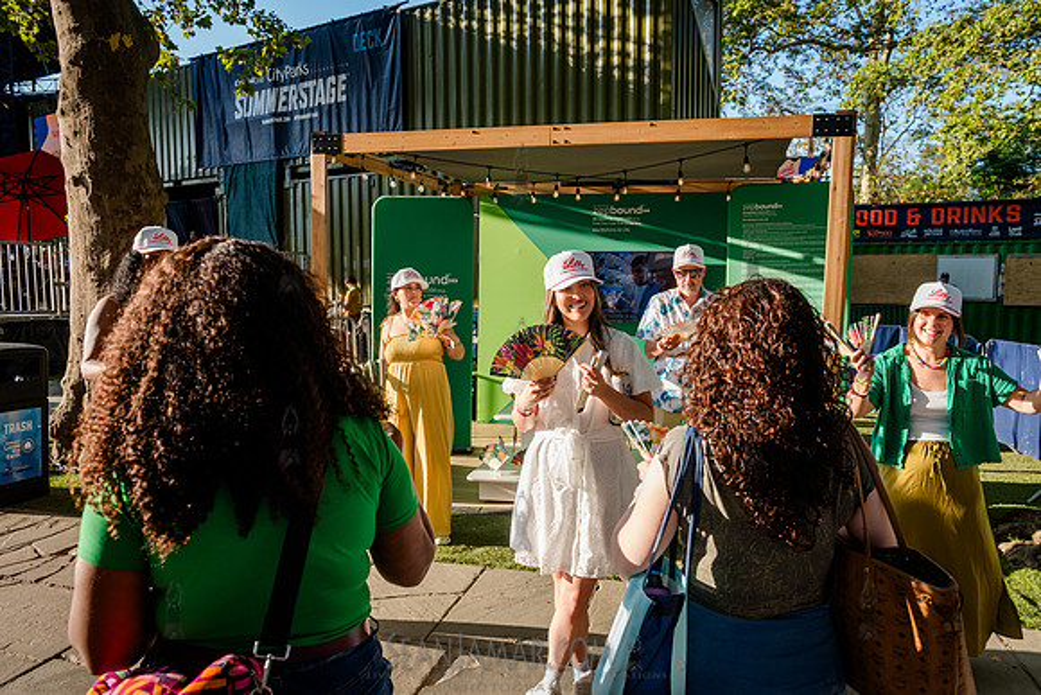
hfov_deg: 67.4
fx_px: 781
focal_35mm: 27
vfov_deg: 48.0
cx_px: 520
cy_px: 348
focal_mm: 27
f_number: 5
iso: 500
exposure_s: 1/500
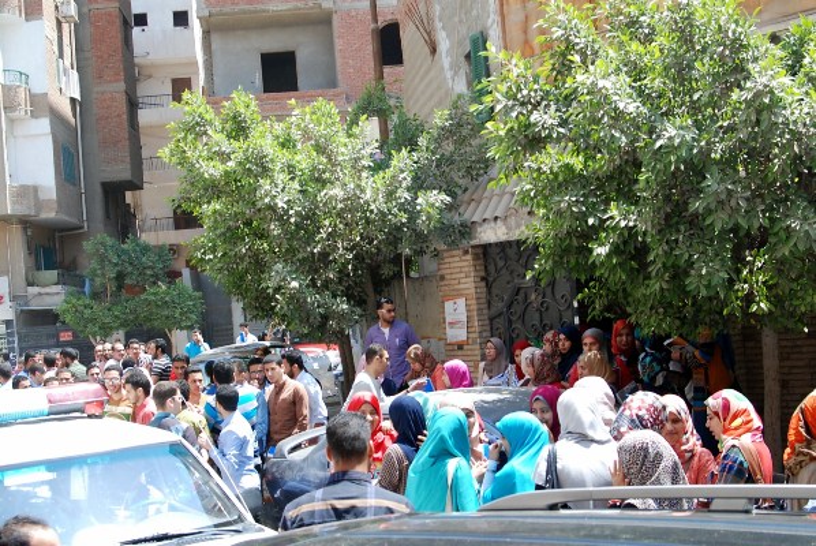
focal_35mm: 42
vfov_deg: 32.0
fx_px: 953
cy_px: 273
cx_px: 408
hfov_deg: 46.4
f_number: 5.6
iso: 500
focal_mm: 28
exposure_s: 1/350
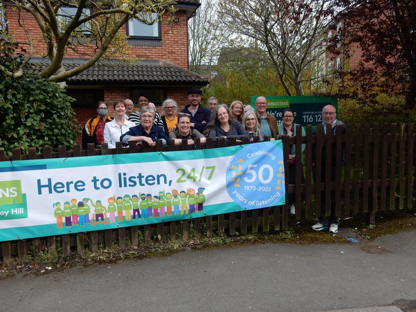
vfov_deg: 46.8
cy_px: 156
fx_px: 361
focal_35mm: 30
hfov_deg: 60.0
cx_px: 208
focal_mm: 5.4
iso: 125
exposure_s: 1/640
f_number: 4
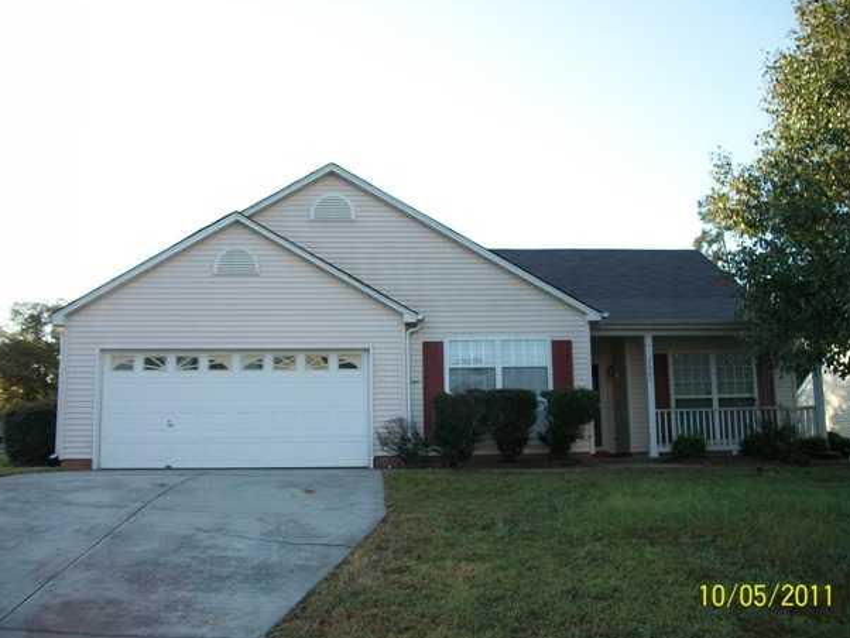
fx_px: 835
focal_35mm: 34
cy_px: 332
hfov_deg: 53.9
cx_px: 429
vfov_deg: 41.8
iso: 80
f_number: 2.9
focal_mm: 5.7
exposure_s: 1/320
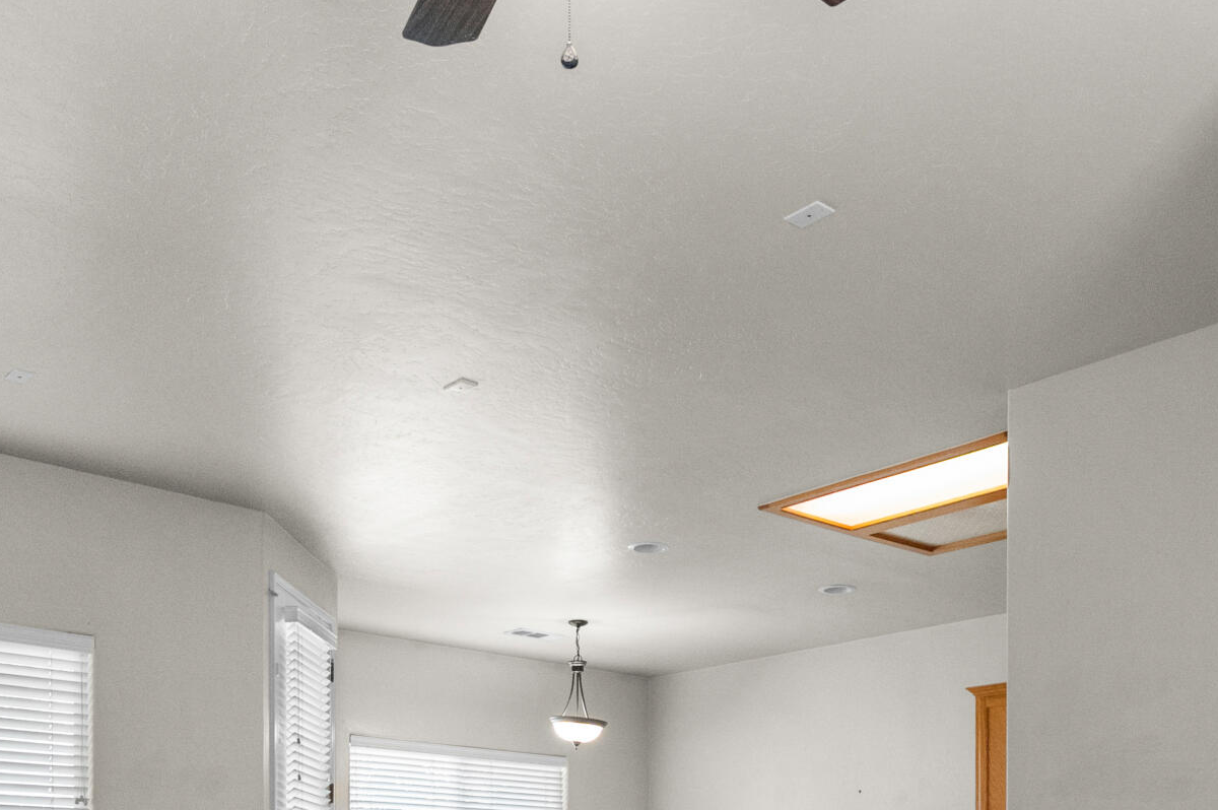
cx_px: 574
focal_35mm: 40
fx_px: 1352
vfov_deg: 29.6
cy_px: 922
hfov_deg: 48.5
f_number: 4
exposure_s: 1/125
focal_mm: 16
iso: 1600
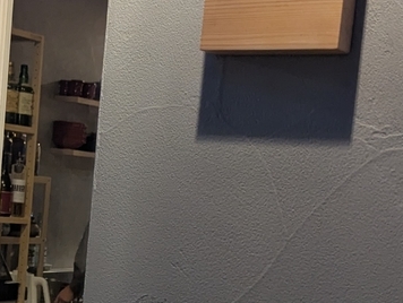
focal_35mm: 81
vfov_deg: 18.0
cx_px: 135
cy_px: 258
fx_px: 944
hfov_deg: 24.0
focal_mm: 6.81
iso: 1060
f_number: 1.85
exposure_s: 1/100
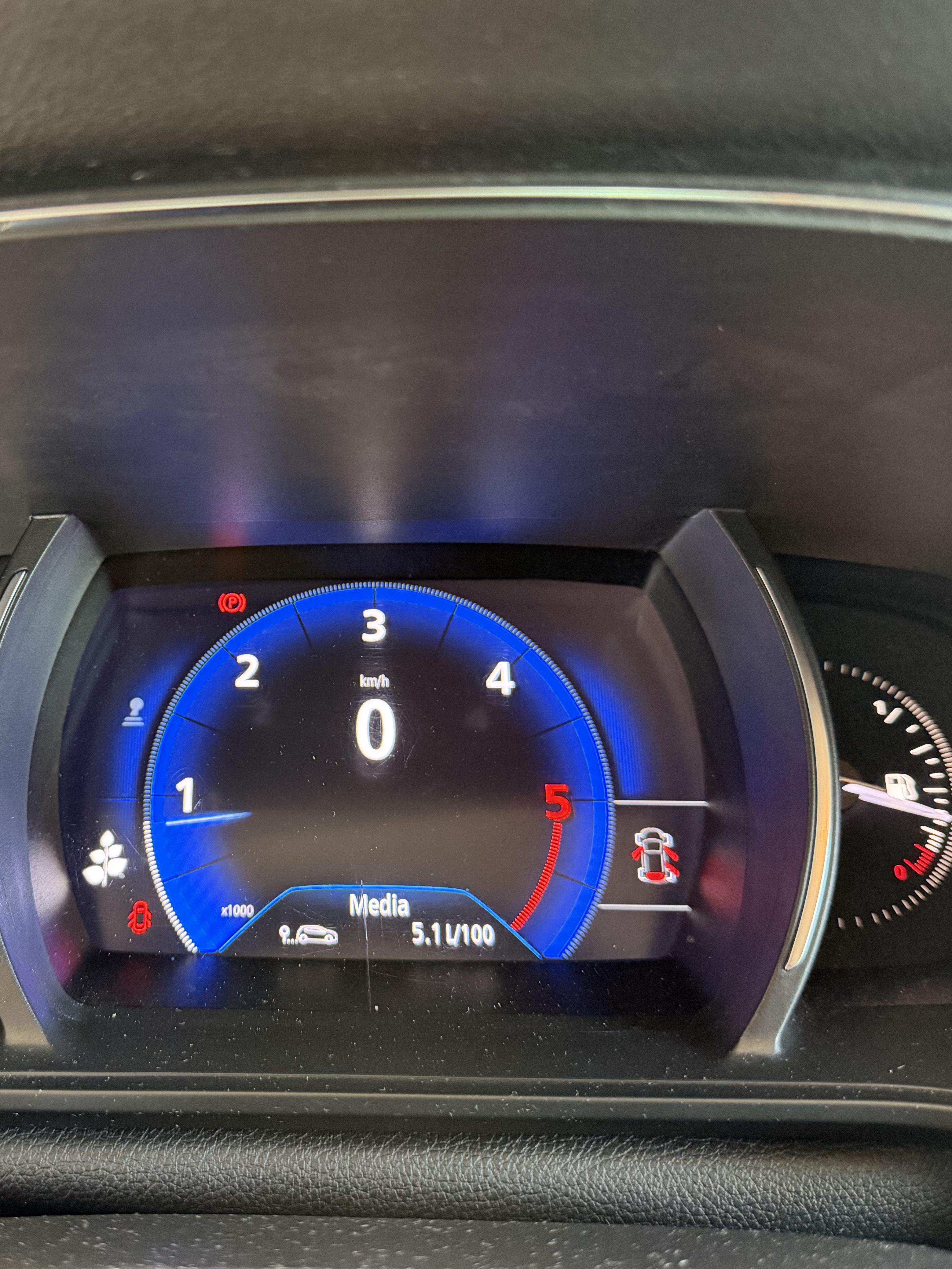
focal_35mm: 33
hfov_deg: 42.1
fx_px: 1210
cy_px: 624
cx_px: 277
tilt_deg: -15.2
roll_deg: +0.7
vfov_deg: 55.3
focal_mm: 6.76
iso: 800
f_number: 1.78
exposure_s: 1/60
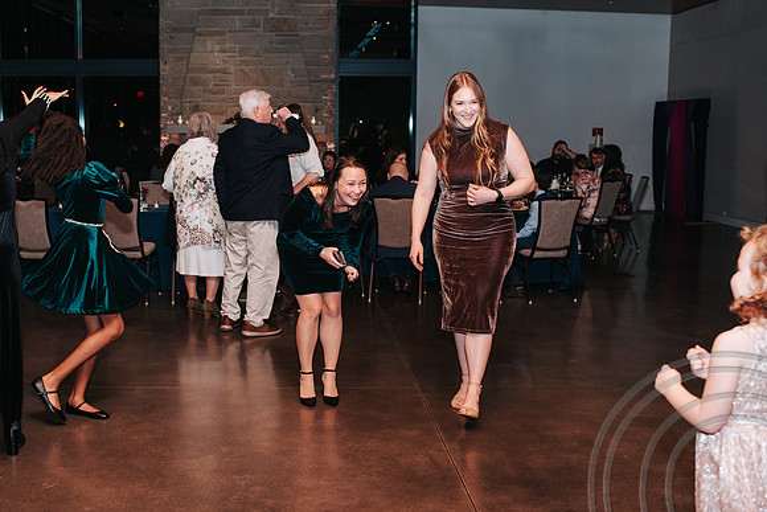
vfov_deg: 32.0
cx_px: 308
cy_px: 245
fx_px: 893
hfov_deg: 46.2
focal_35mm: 42
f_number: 3.5
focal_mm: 35
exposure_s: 1/200
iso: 1000
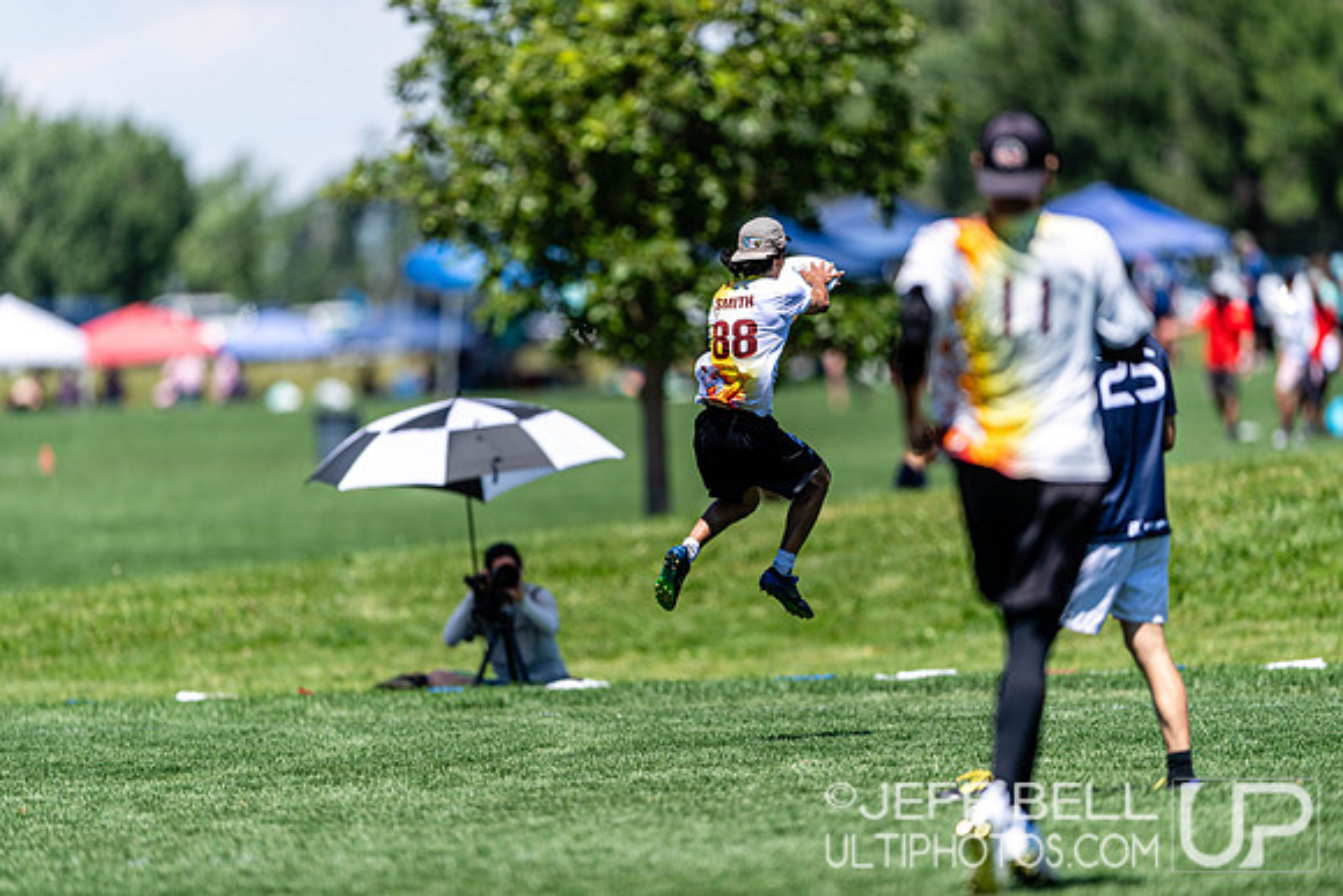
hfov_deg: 5.2
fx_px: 14925
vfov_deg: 3.4
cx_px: 672
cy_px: 448
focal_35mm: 400
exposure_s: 1/2000
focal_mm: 400
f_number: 2.8
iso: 100
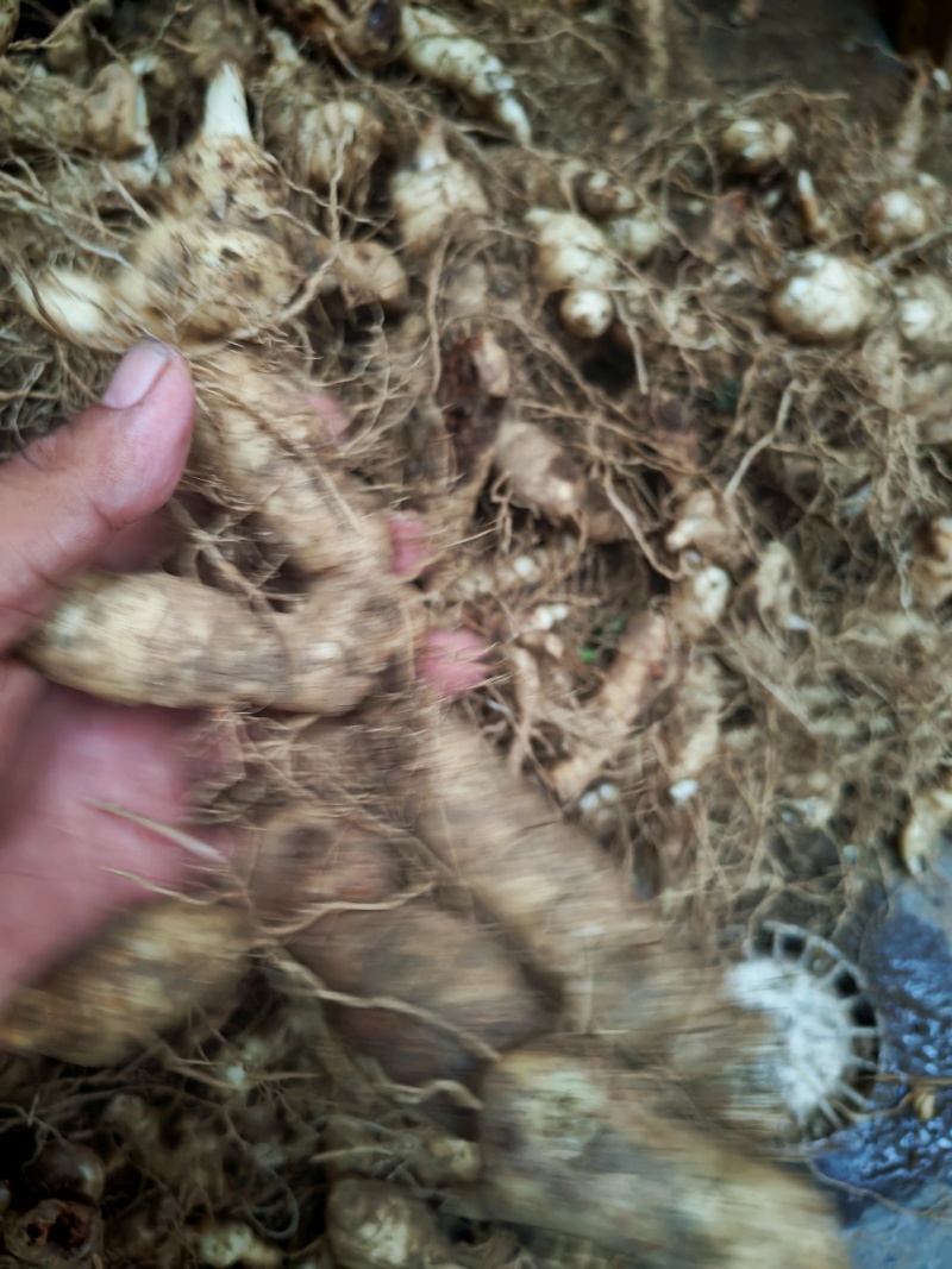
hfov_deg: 51.3
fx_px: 990
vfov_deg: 65.3
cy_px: 634
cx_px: 476
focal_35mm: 27
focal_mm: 6.12
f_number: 1.9
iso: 3200
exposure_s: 1/20
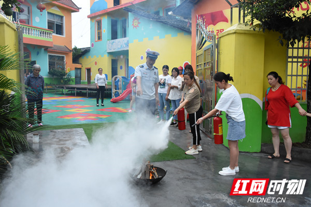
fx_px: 285
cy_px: 104
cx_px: 156
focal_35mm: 33
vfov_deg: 40.0
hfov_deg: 57.2
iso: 1600
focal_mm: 22
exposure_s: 1/200
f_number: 8
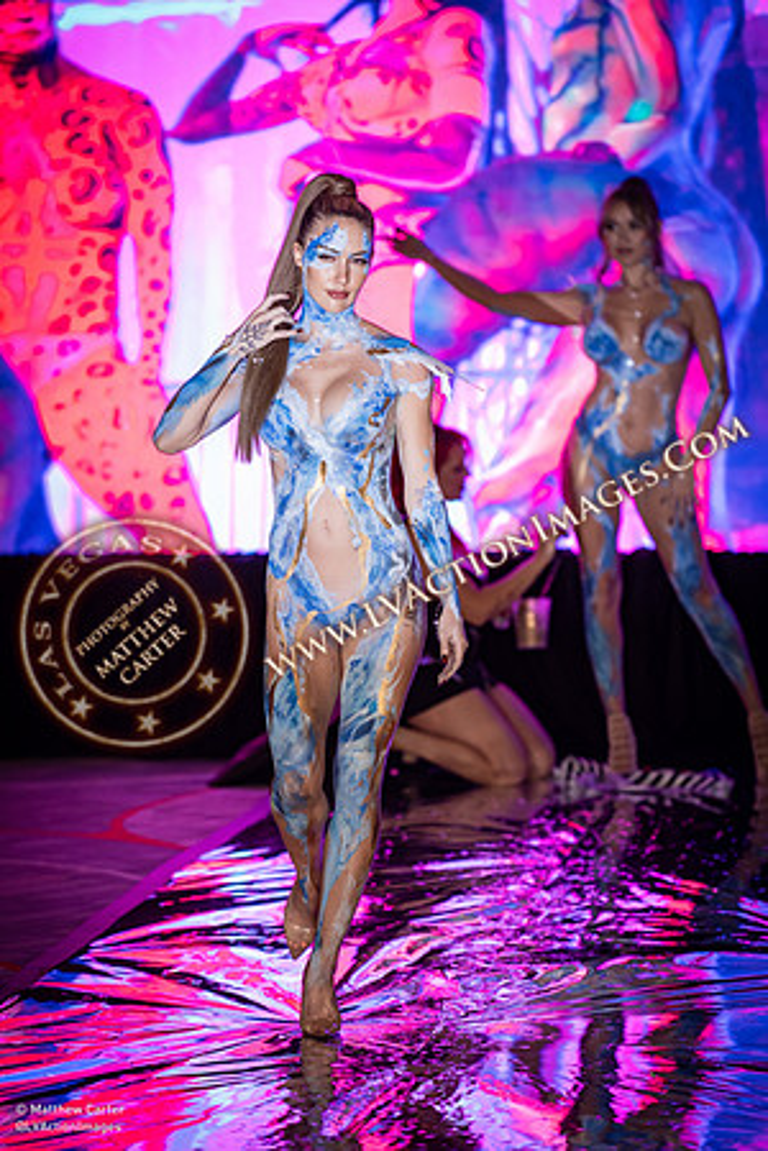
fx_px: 5280
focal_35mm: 165
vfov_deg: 12.5
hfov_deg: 8.3
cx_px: 384
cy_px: 576
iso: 1250
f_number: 2.8
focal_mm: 165
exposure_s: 1/320
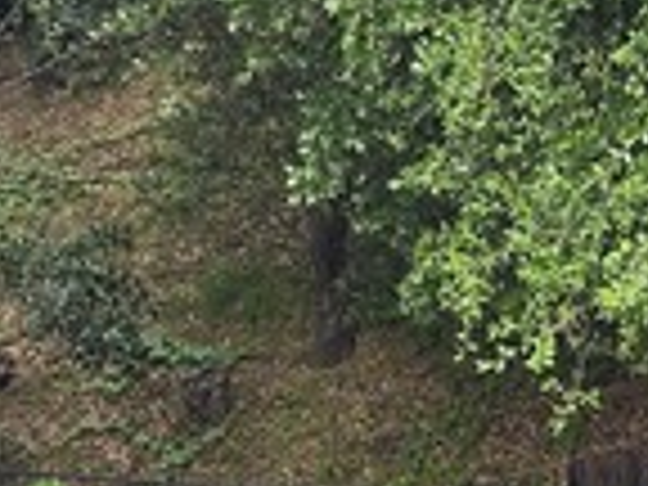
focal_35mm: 164
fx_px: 3070
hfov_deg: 11.8
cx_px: 747
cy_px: 536
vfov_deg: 9.0
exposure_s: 1/180
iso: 50
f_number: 1.7
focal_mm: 6.3
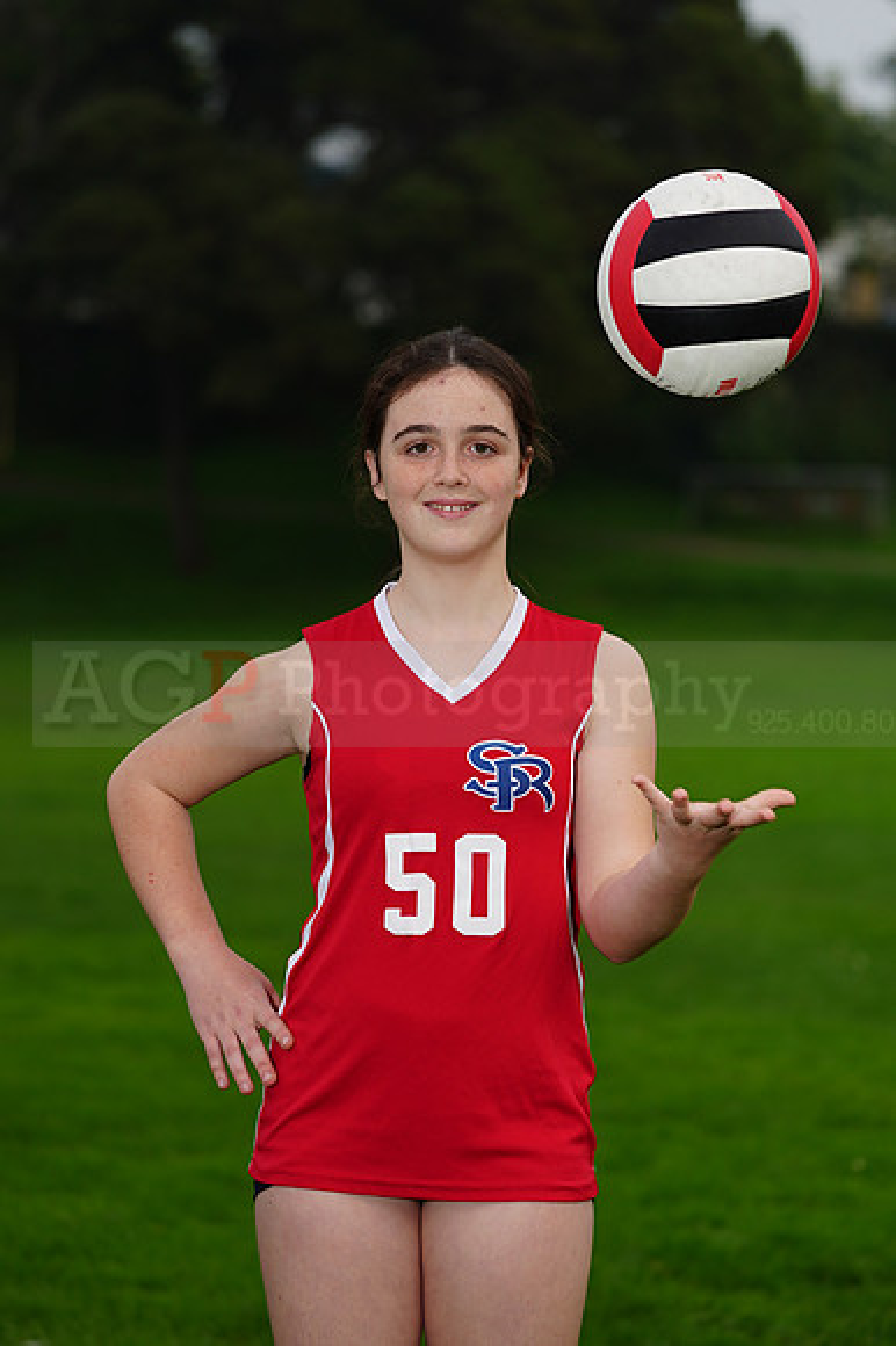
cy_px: 673
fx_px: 5681
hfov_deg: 9.0
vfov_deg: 13.5
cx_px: 448
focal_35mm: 152
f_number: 5
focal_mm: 152
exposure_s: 1/250
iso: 200
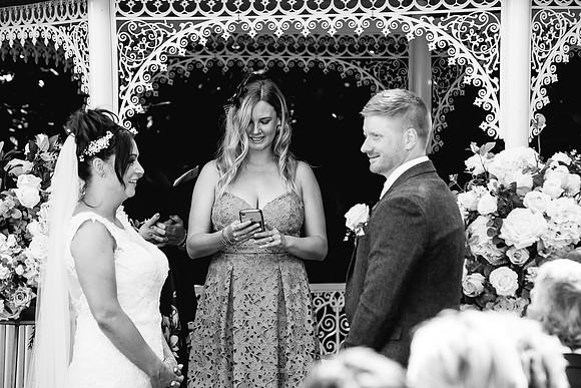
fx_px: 2998
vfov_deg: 7.4
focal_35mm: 186
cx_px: 290
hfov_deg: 11.1
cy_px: 194
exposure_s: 1/200
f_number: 5.6
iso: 400
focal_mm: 180
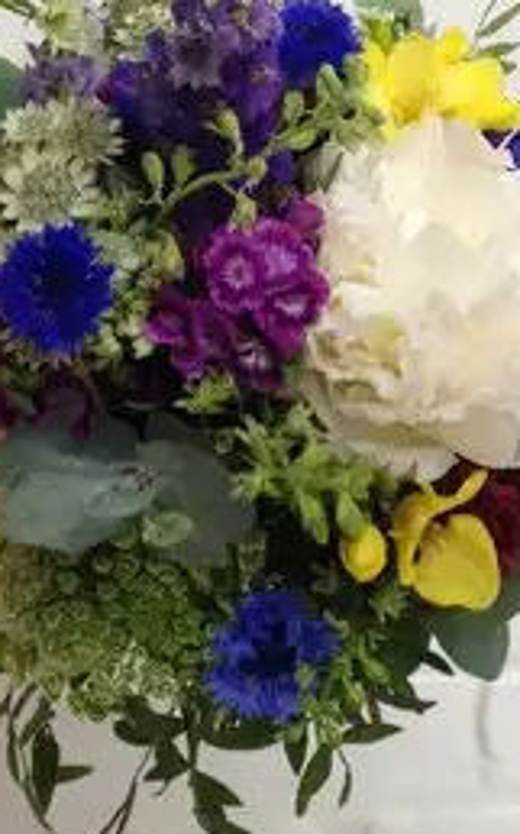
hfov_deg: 16.3
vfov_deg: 25.8
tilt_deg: -16.9
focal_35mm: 80
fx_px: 1816
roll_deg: +0.0
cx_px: 294
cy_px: 331
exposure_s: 1/20
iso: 64
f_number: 2.4
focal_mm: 4.28
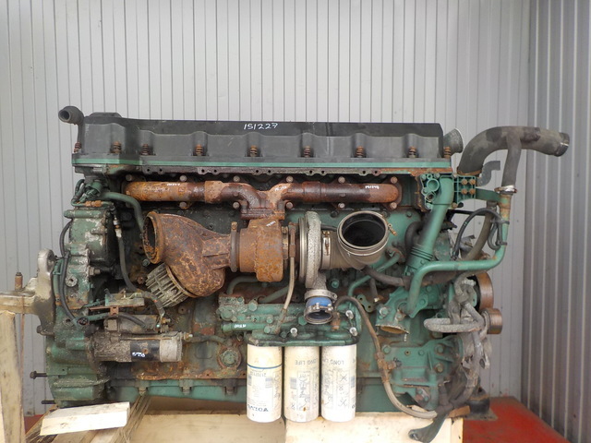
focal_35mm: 30
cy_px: 222
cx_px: 296
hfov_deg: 60.0
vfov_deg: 46.8
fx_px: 512
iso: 140
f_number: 3.3
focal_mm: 4.1
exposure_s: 1/30
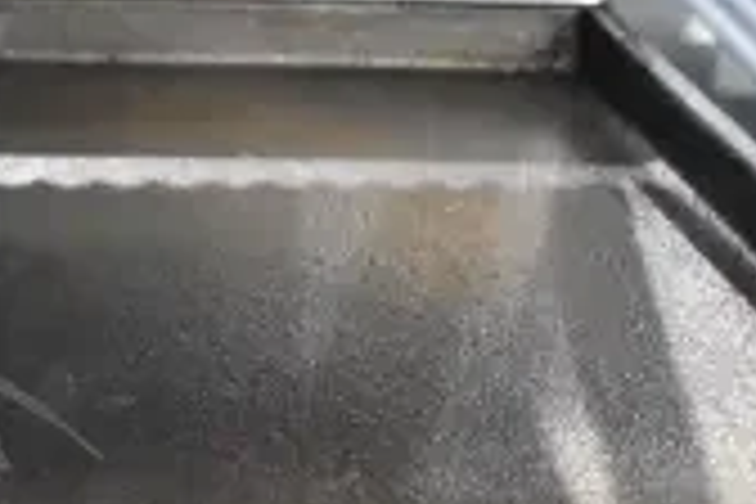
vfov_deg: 10.1
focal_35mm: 136
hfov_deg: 14.1
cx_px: -396
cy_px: 371
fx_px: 2852
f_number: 4
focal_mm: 25
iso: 6400
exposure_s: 1/60
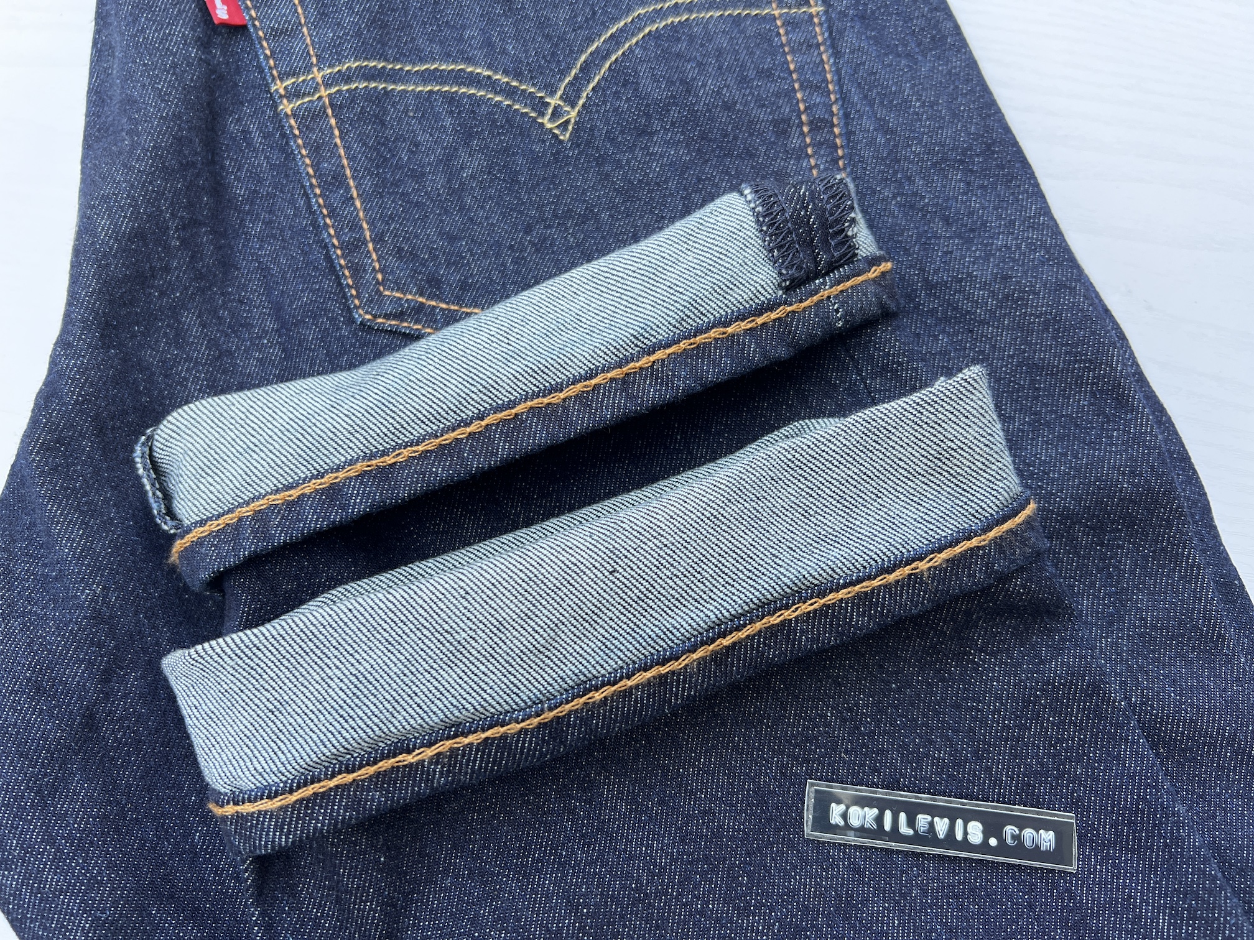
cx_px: 627
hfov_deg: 67.3
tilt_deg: -71.4
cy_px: 470
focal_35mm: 26
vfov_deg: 53.1
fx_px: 942
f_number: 1.5
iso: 50
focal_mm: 5.7
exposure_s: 1/121
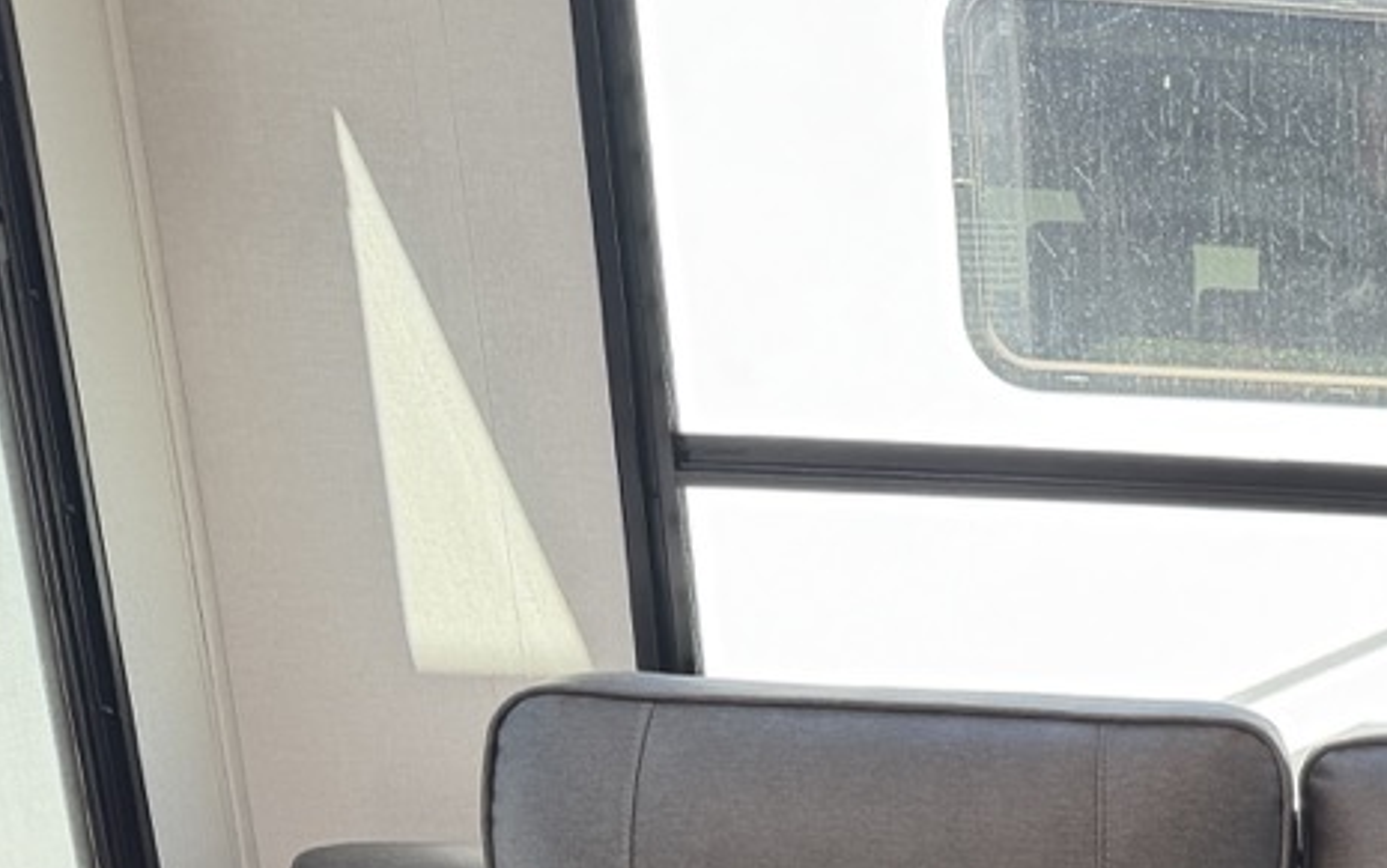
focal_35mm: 70
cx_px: 1852
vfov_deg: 16.9
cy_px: 1286
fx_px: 2647
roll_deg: -2.9
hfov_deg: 25.0
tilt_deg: -21.5
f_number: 1.78
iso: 160
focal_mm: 6.76
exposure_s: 1/121
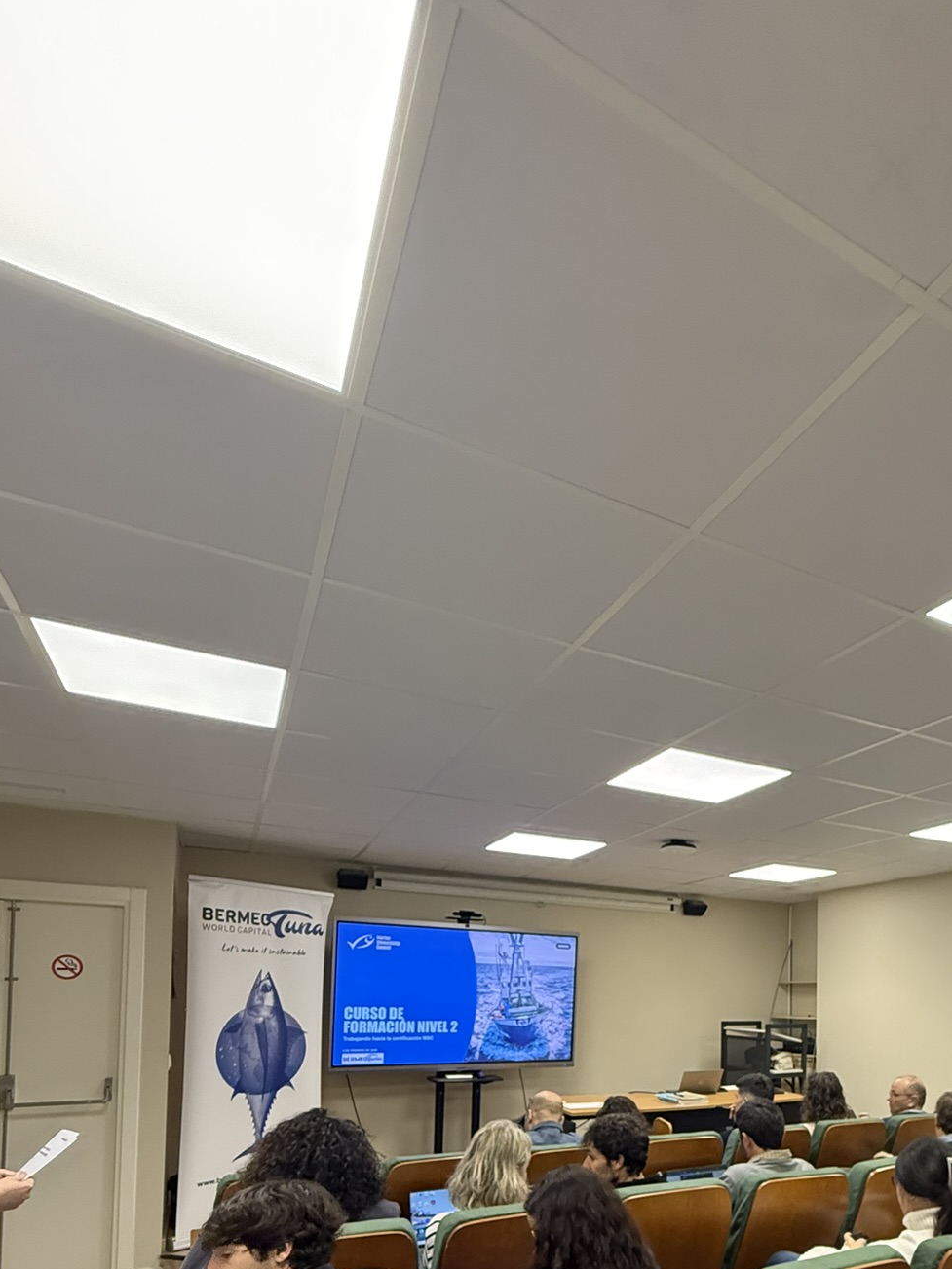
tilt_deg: +2.4
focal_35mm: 22
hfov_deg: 58.0
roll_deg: -1.1
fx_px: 807
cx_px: 713
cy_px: 980
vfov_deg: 70.3
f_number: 2.2
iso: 500
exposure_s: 1/100
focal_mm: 2.22
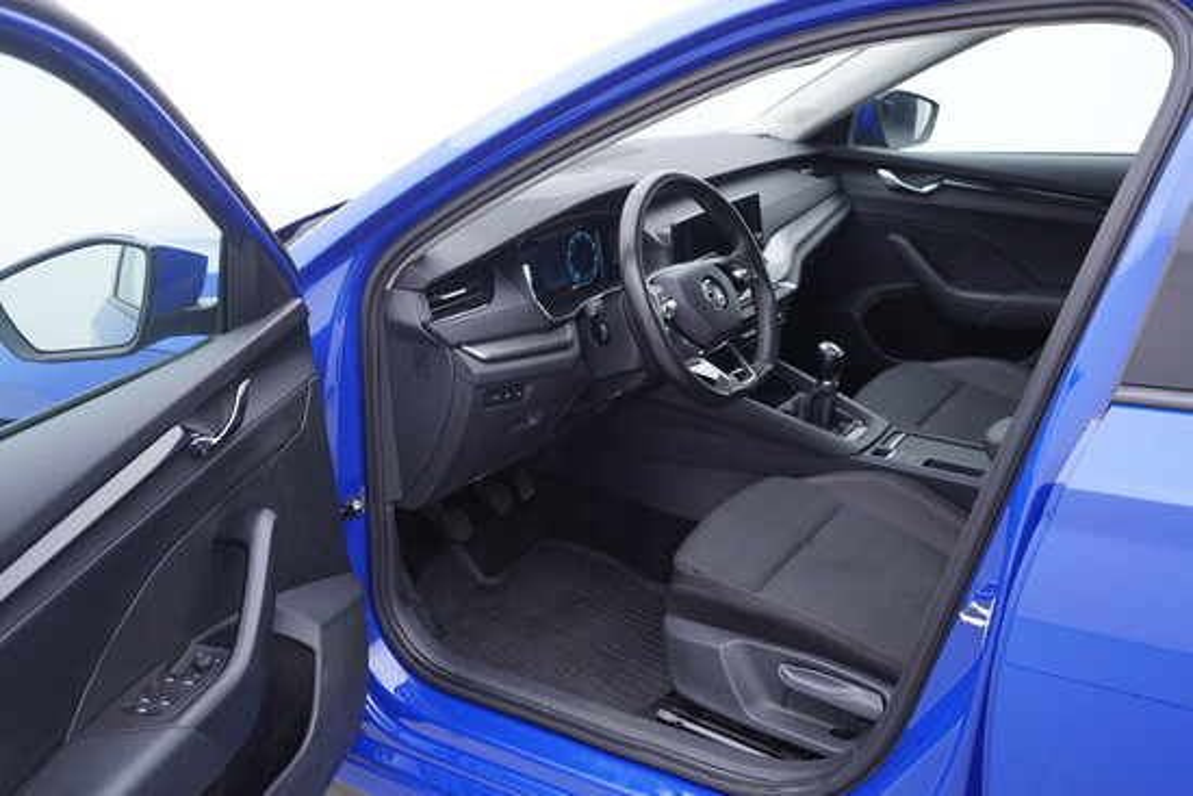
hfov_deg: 53.1
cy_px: 398
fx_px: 1193
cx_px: 596
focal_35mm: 36
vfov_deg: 36.9
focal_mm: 24
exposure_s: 1/40
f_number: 2.8
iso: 160
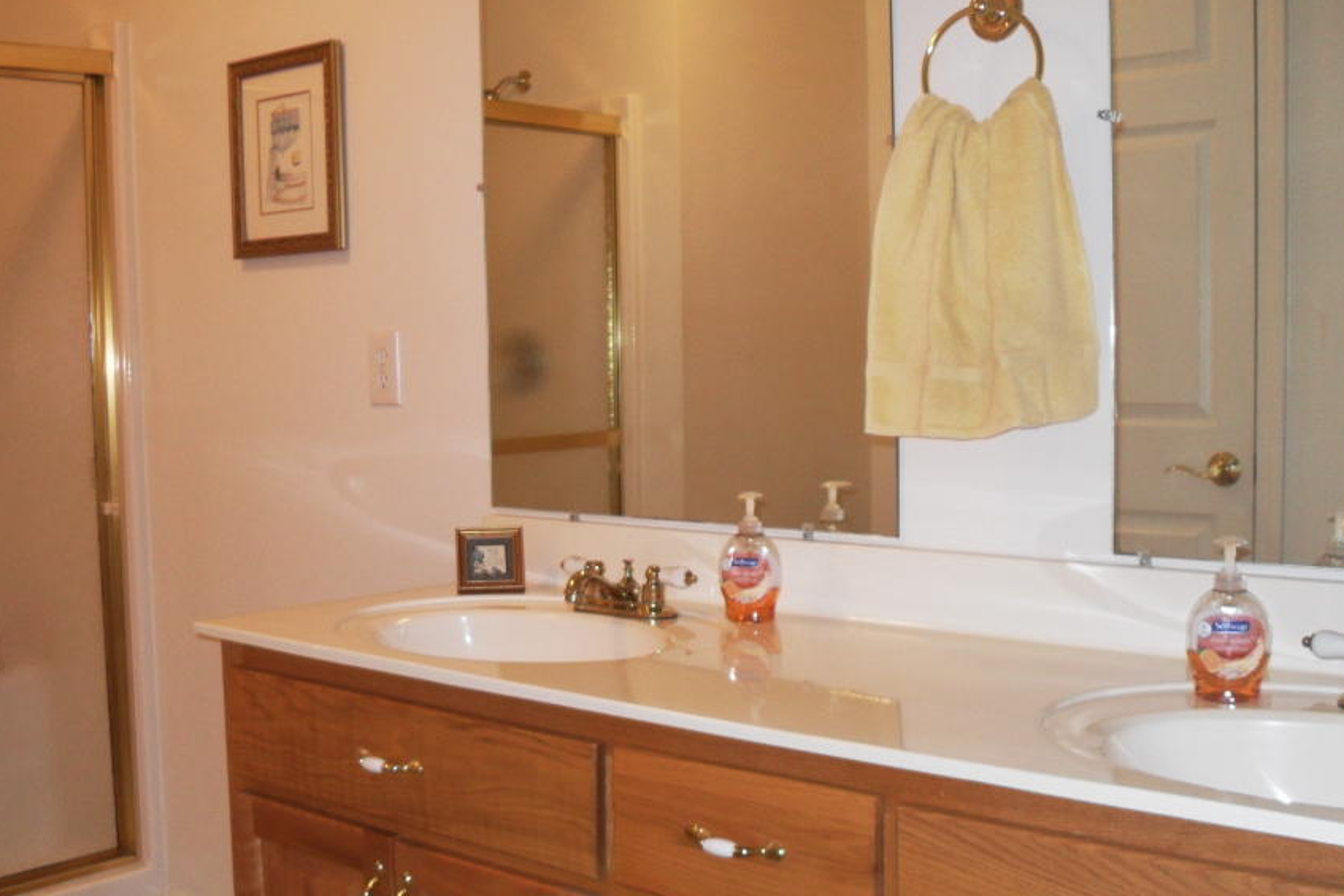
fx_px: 1643
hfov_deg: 44.4
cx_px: 601
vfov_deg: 30.5
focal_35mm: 44
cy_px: 515
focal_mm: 6.2
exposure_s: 1/45
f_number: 2.8
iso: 200
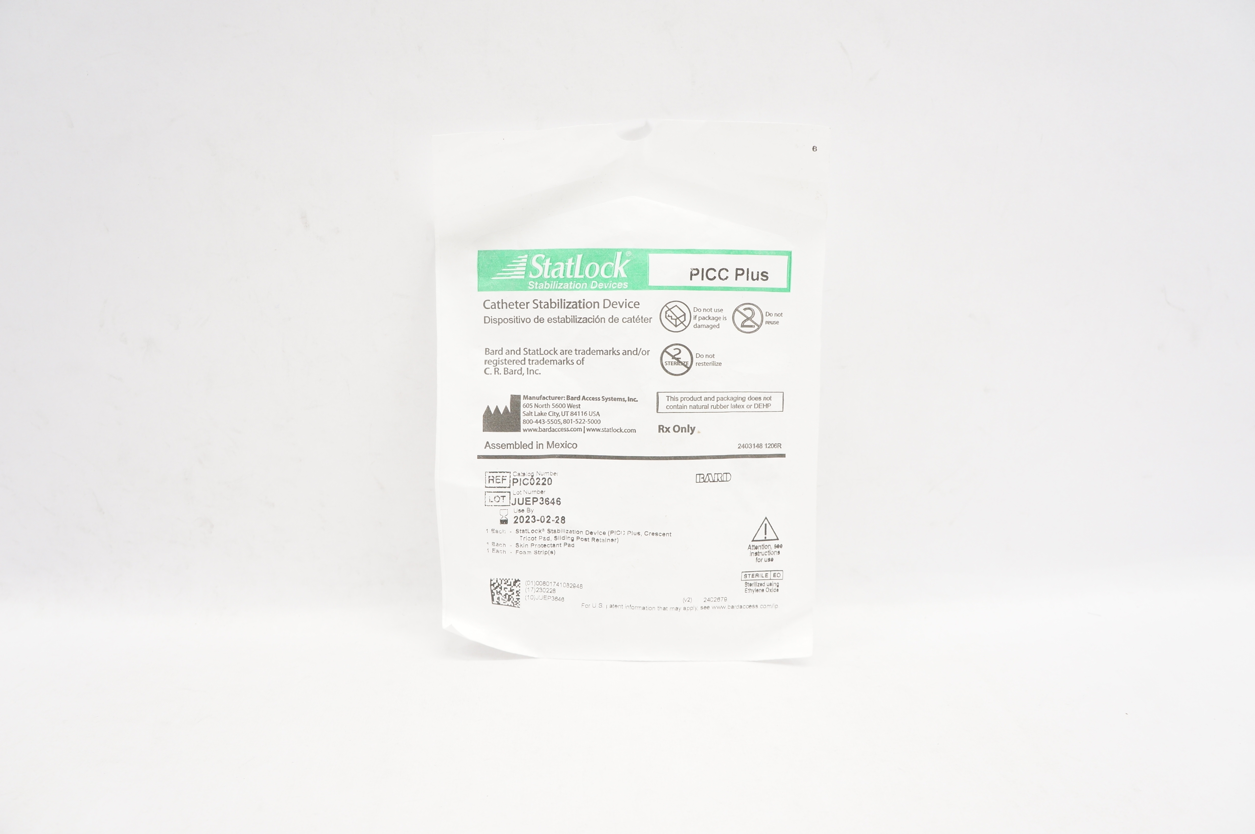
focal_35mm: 27
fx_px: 940
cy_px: 417
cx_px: 628
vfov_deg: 47.8
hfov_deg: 67.4
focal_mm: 18
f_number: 6.3
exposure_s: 1/40
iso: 400
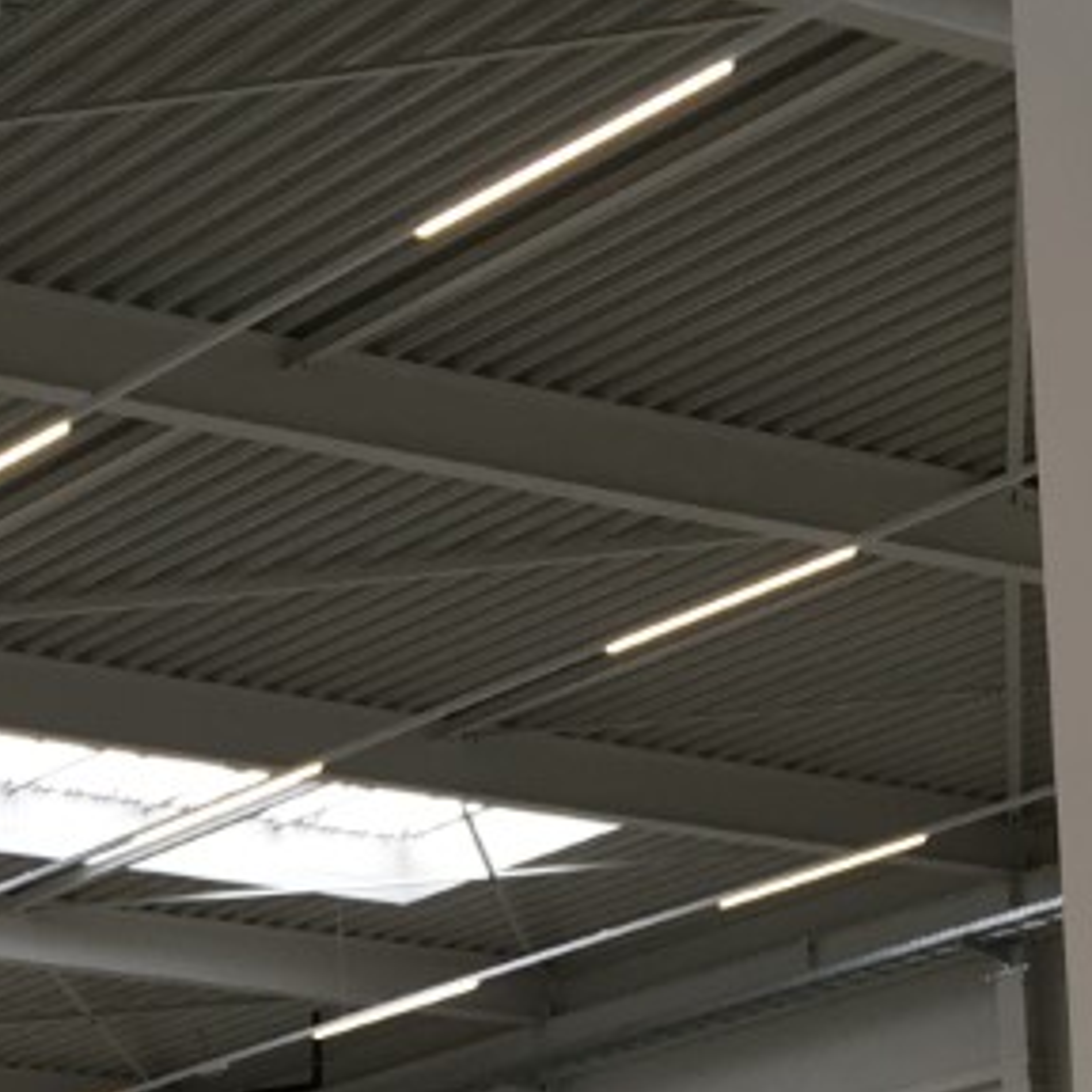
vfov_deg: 12.8
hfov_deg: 12.9
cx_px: -516
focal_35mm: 128
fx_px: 4568
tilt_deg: +3.9
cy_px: 1759
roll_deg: +1.8
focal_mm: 4.15
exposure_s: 1/100
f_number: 2.2
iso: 32
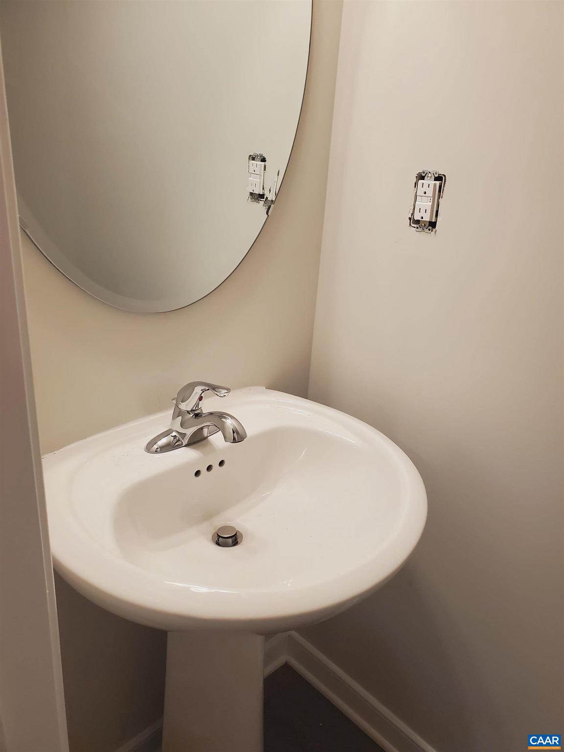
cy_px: 376
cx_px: 282
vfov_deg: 67.3
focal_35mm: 26
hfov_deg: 53.1
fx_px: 565
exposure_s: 1/120
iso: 320
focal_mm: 4.3
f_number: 2.4
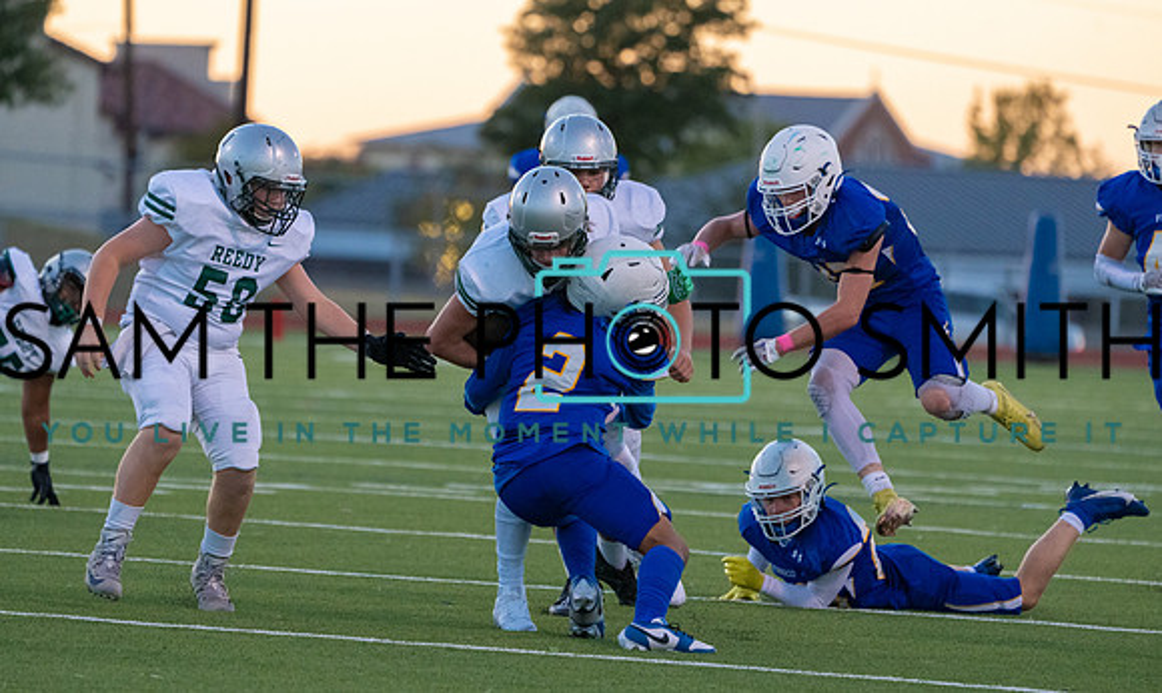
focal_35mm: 331
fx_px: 10356
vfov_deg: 3.8
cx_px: 580
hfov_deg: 6.4
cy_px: 387
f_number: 5.6
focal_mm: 309
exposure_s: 1/1250
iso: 5000
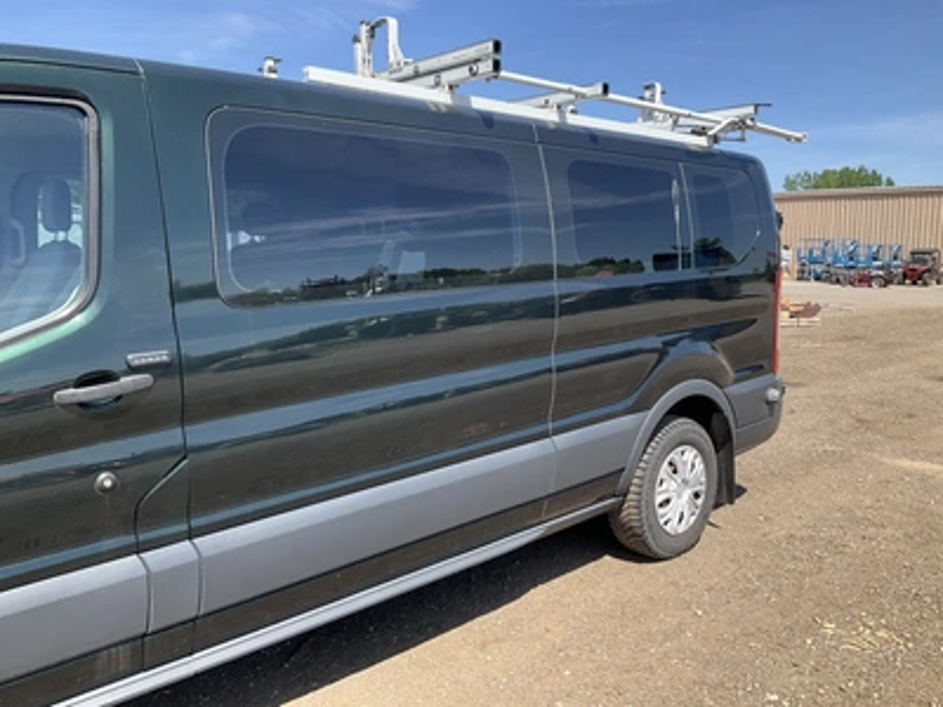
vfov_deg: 48.2
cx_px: 472
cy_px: 354
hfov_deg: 61.7
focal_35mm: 29
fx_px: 790
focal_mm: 3
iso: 25
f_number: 1.8
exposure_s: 1/842
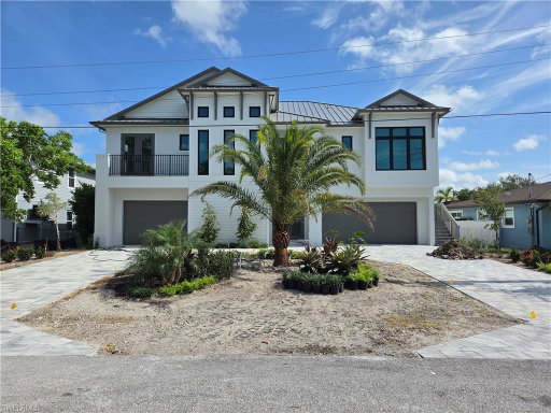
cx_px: 276
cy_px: 206
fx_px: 366
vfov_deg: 58.9
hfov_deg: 73.9
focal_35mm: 23
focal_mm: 5.4
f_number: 1.8
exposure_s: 1/5697
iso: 80
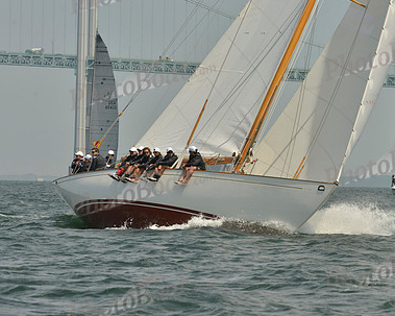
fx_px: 3693
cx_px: 271
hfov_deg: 6.1
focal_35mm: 316
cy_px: 123
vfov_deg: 4.9
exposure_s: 1/1000
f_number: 10
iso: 280
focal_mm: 220
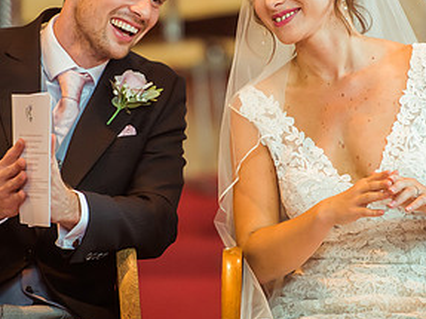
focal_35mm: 388
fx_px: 4773
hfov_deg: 5.1
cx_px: 217
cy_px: 91
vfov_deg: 3.8
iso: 2200
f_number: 2.8
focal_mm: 200
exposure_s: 1/200
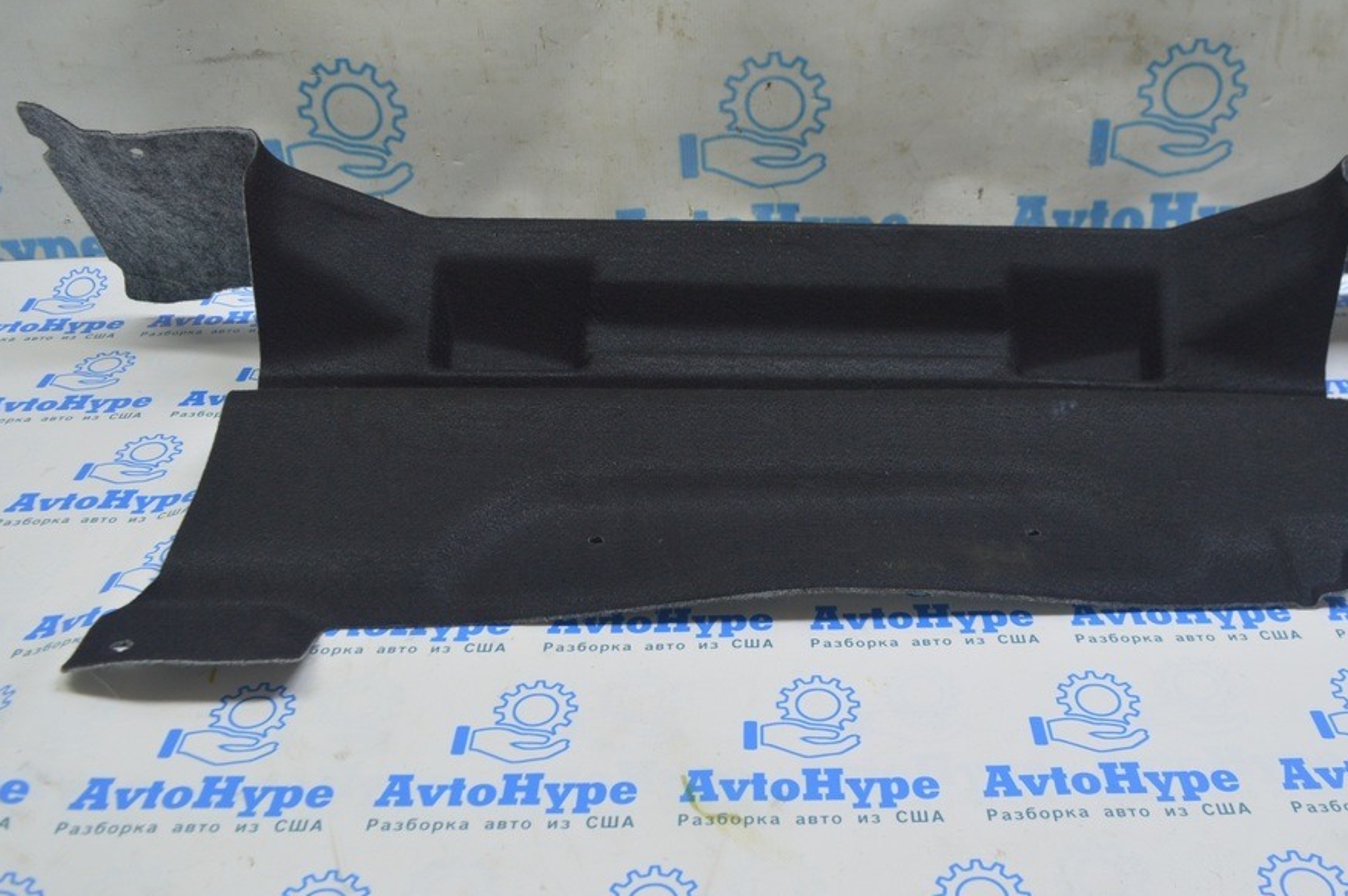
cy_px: 417
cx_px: 763
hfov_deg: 54.3
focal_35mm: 35
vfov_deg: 37.8
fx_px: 1310
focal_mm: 20
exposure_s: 1/25
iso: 400
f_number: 5.6
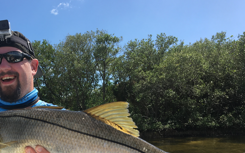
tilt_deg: -1.0
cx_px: 72
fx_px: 294
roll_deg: +2.1
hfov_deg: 44.2
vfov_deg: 28.6
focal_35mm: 44
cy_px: 122
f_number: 2.2
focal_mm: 4.15
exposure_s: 1/1350
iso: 25
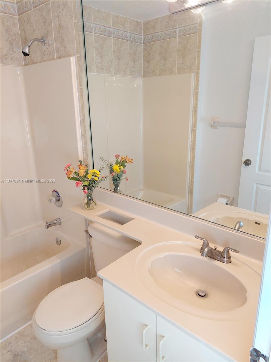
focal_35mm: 24
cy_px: 181
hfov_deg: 56.8
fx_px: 251
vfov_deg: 71.6
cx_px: 136
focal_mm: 5.23
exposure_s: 1/120
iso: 160
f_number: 1.8
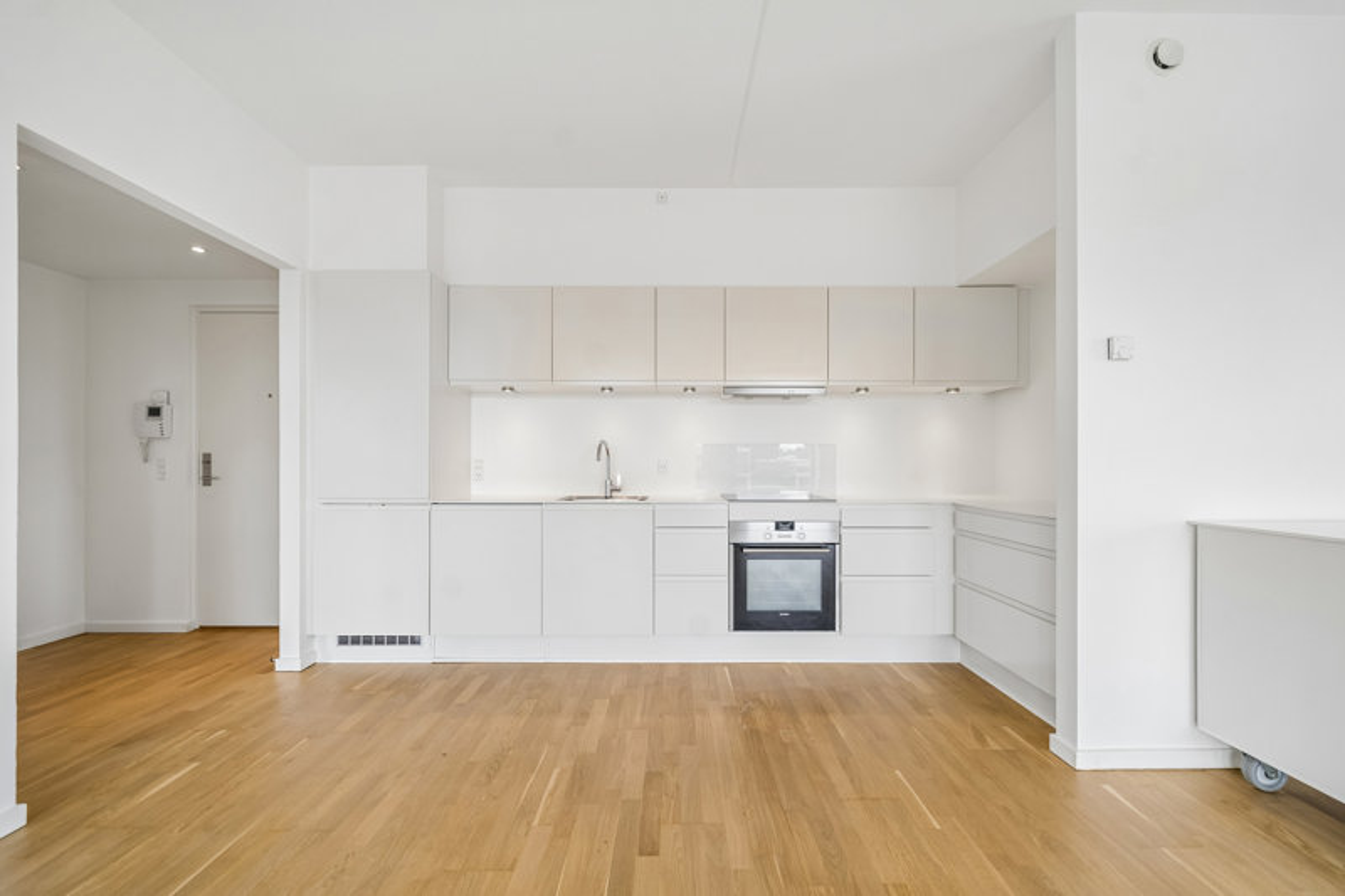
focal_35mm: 14
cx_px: 672
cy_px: 448
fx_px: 523
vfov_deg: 81.2
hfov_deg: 104.3
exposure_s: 1/100
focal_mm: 14
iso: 200
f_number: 5
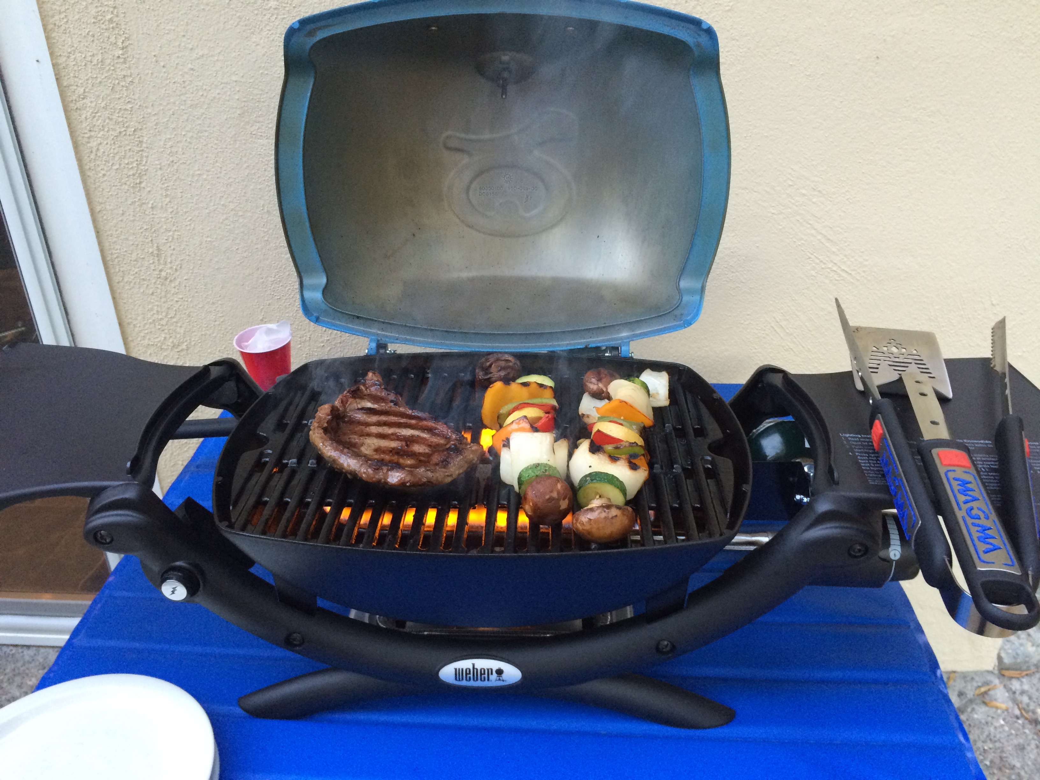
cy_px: 390
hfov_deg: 61.7
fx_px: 871
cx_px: 520
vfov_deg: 48.2
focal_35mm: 29
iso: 160
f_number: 2.2
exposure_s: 1/30
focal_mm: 4.15
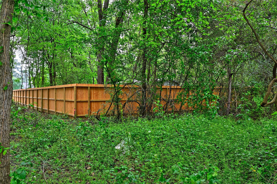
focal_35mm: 30
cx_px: 138
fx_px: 231
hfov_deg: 62.0
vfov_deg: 43.5
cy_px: 92
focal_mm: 30
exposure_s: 1/13
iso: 400
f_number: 8
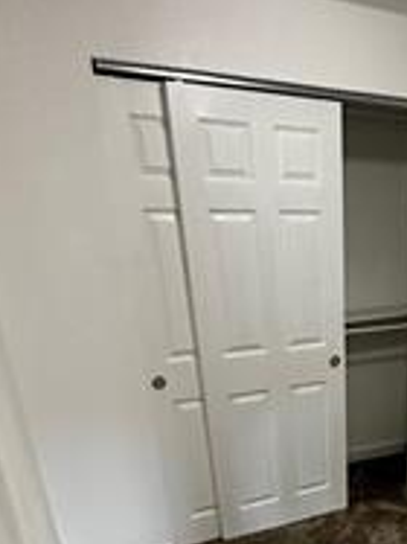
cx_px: 360
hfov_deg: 37.2
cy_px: 506
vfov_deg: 45.7
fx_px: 565
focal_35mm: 36
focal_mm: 2.22
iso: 320
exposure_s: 1/120
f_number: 2.2
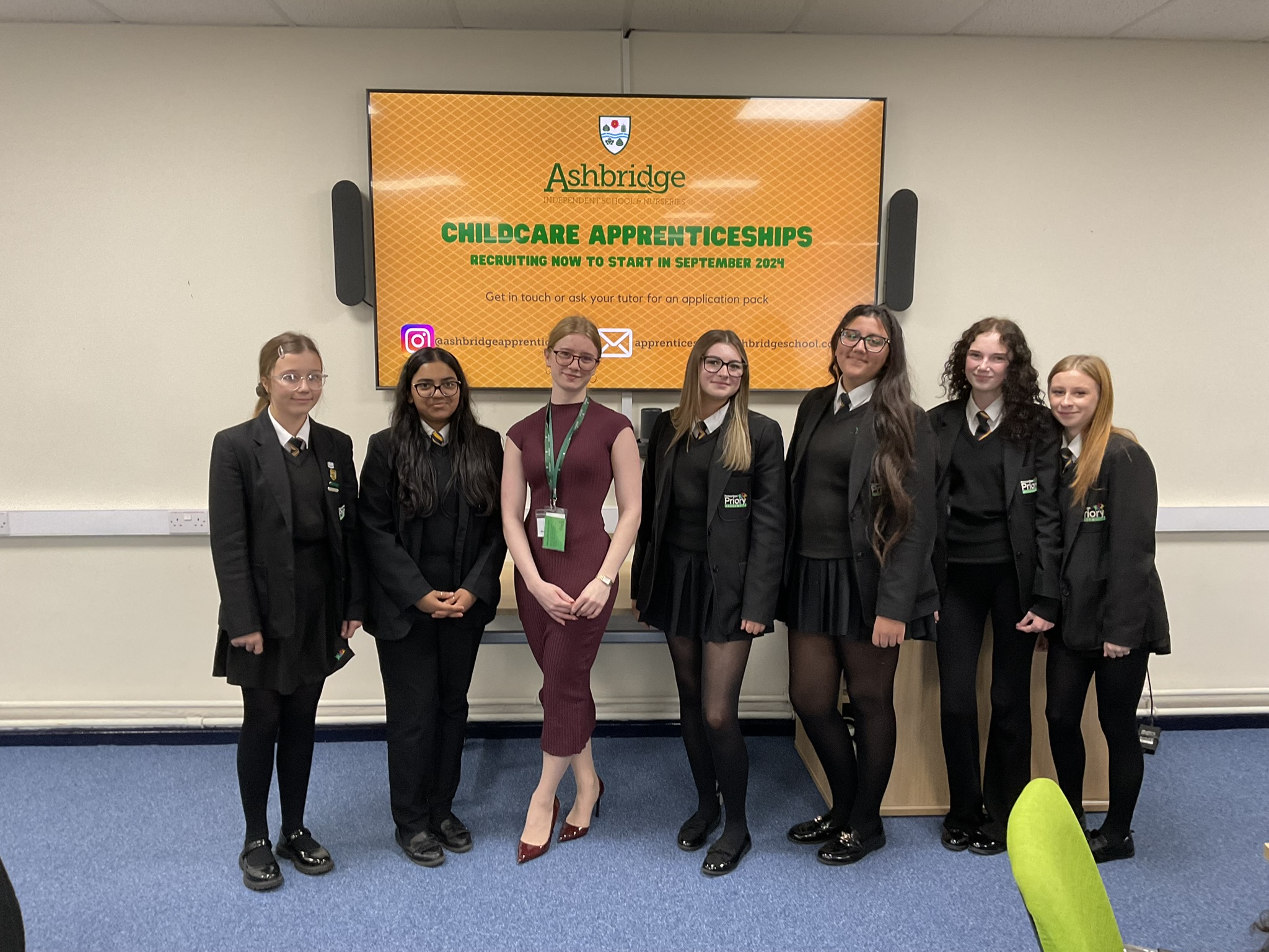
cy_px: 476
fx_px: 1063
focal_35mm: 29
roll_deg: -0.8
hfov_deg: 61.7
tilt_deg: -8.4
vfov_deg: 48.2
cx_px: 634
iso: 100
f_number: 1.8
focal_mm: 3
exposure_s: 1/60
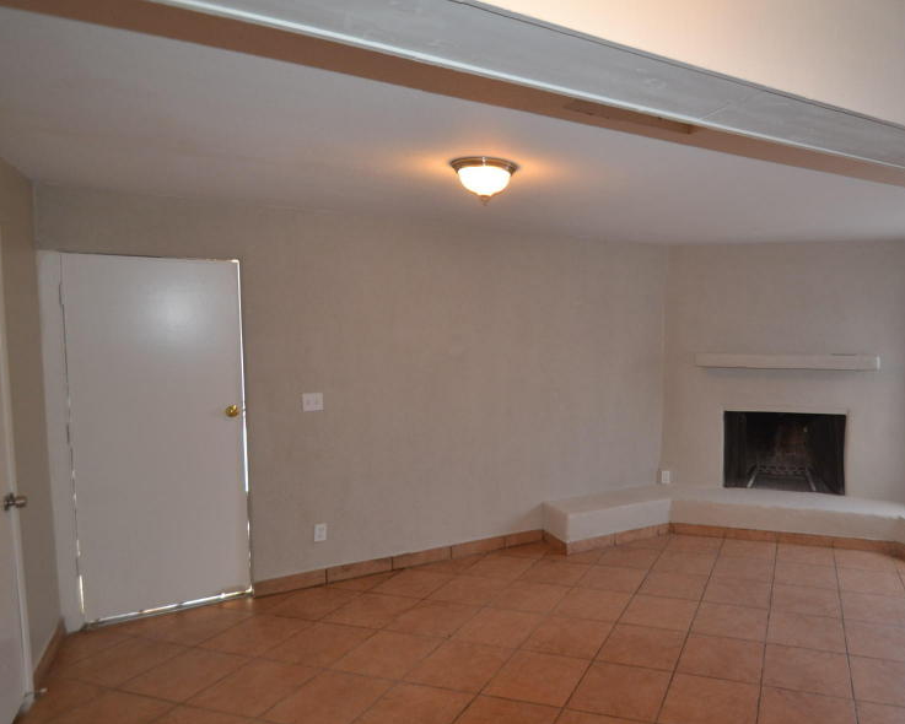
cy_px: 353
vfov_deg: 63.1
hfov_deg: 72.0
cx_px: 629
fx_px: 589
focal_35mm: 22
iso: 400
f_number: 3.5
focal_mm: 10
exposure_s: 1/60
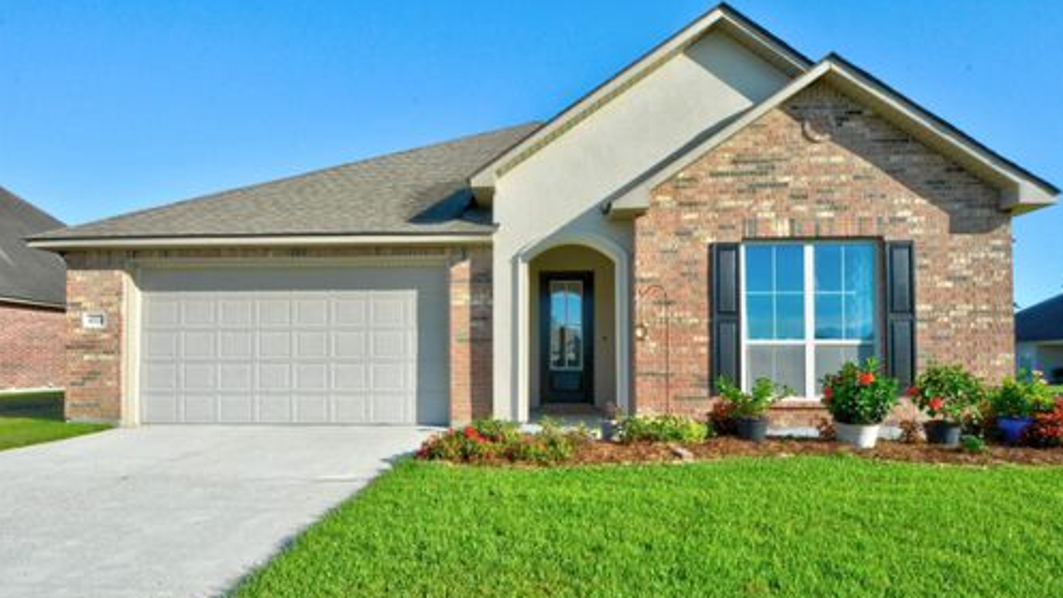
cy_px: 333
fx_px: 536
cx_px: 534
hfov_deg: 89.6
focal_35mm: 19
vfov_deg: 58.2
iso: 2500
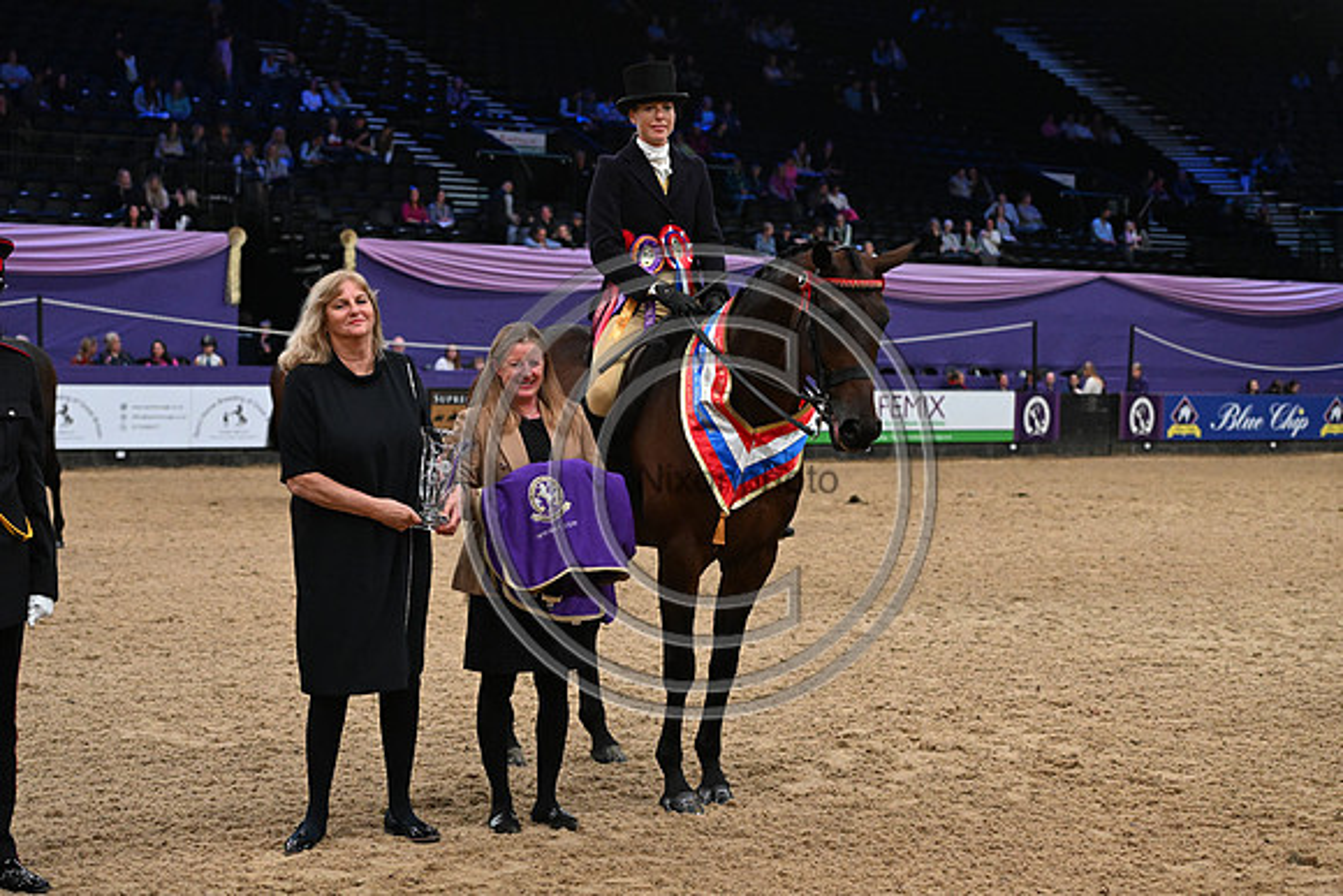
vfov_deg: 19.5
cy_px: 448
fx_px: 2612
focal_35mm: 70
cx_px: 672
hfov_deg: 28.8
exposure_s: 1/640
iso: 6400
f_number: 4
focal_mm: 70
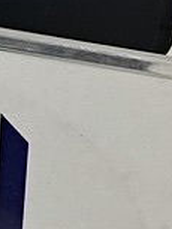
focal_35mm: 141
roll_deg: +4.0
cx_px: -216
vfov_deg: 12.4
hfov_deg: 9.5
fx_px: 933
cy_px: -220
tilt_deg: -25.2
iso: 40
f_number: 2.2
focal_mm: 2.22
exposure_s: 1/120
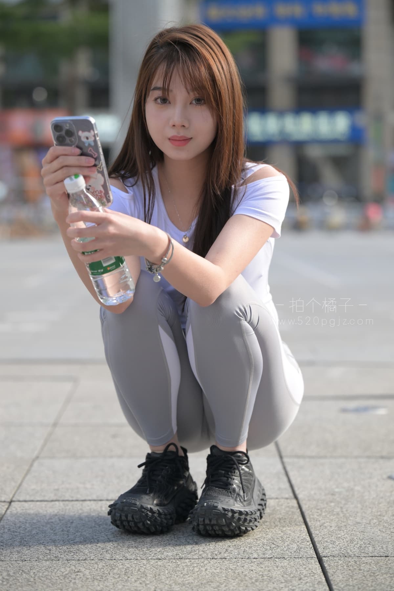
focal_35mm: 104
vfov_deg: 19.6
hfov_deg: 13.2
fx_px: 1707
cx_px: 197
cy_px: 296
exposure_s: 1/800
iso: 400
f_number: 3.5
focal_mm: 104
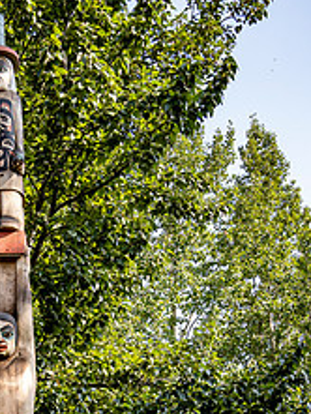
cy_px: 399
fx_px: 1364
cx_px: 50
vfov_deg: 16.9
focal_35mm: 114
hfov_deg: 12.9
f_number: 5.6
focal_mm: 28
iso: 400
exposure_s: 1/320
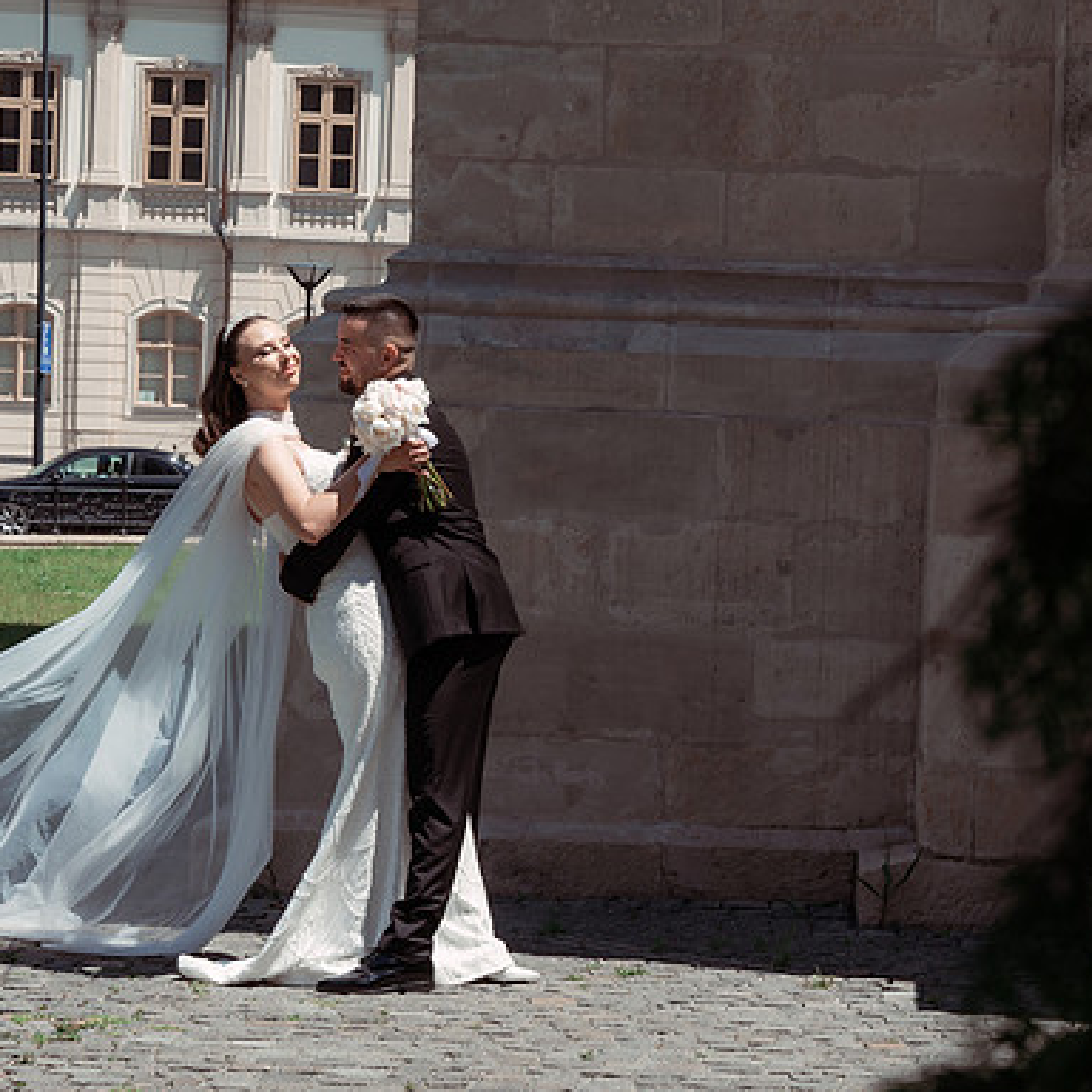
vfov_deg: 13.6
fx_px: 4568
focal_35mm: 128
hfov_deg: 13.6
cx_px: 539
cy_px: 640
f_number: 14
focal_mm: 85
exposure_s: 1/200
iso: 200
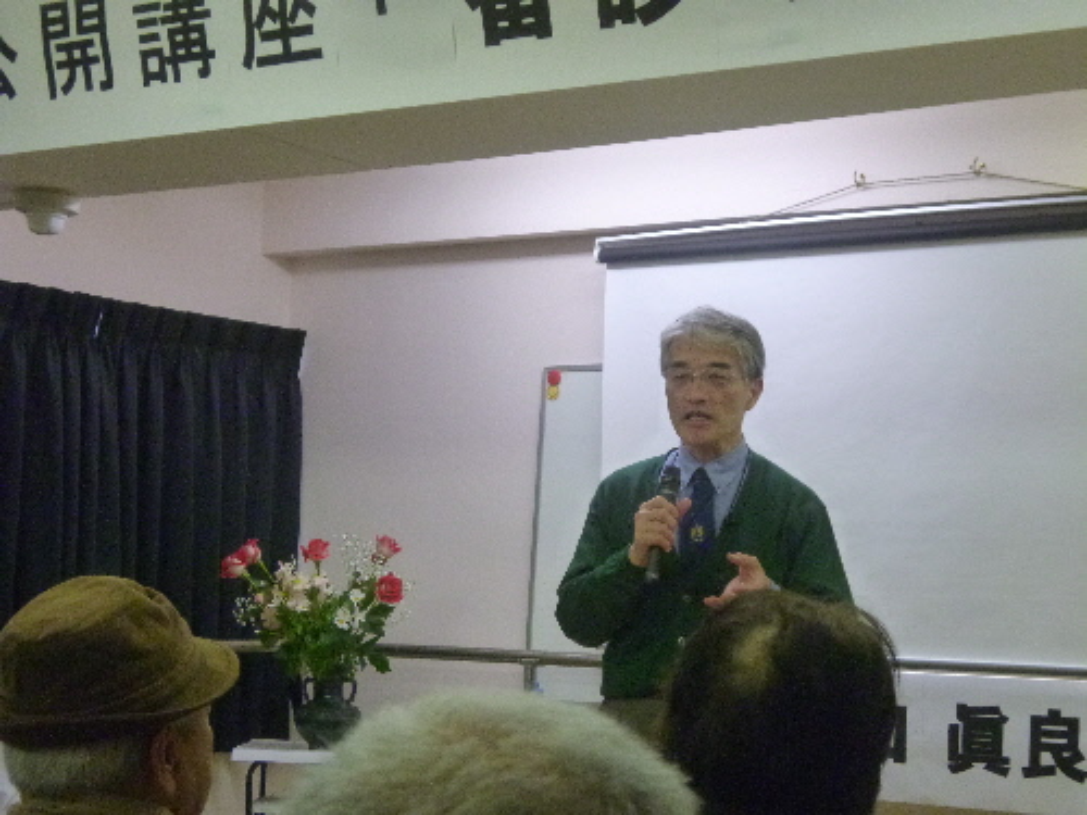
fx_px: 2198
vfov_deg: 21.0
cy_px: 408
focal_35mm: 70
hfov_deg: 27.8
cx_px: 544
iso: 800
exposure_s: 1/100
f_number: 4.2
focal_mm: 12.4
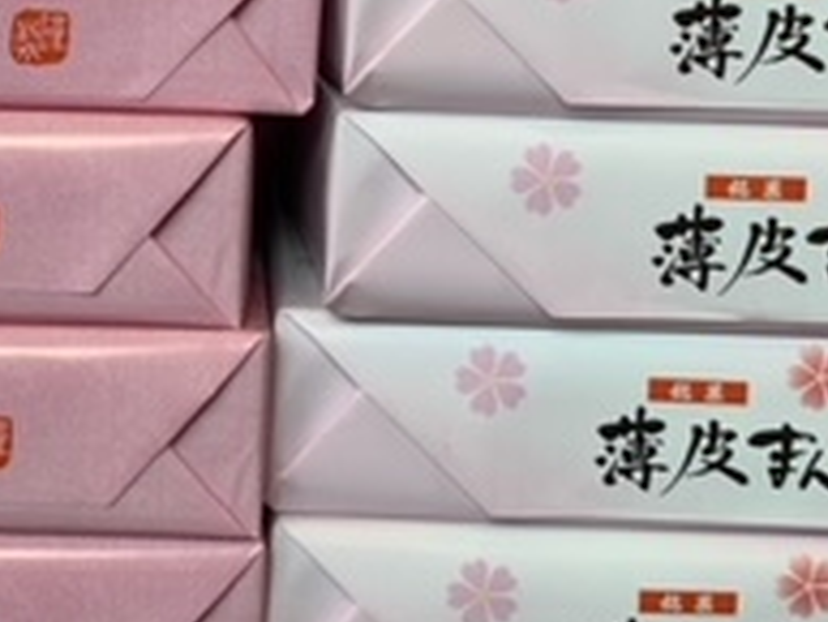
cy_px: -13
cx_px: 219
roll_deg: -1.7
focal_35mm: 86
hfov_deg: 22.6
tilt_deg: -5.8
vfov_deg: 16.8
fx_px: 2058
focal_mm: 4.25
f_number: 1.8
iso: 40
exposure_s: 1/120
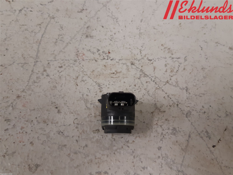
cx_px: 116
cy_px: 88
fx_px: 175
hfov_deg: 67.3
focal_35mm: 26
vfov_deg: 53.1
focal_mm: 3.93
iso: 160
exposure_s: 1/50
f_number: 1.7
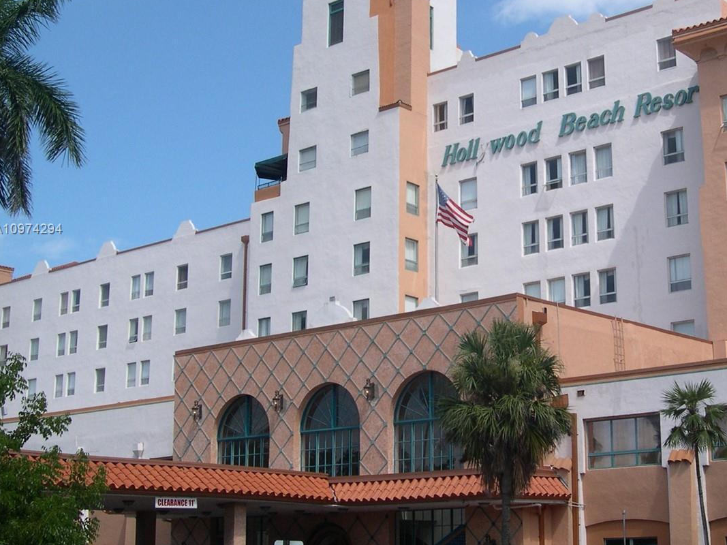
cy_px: 230
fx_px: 1197
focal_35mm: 57
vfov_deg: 25.6
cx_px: 499
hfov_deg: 33.4
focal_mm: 8
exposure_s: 1/216
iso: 100
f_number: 7.6
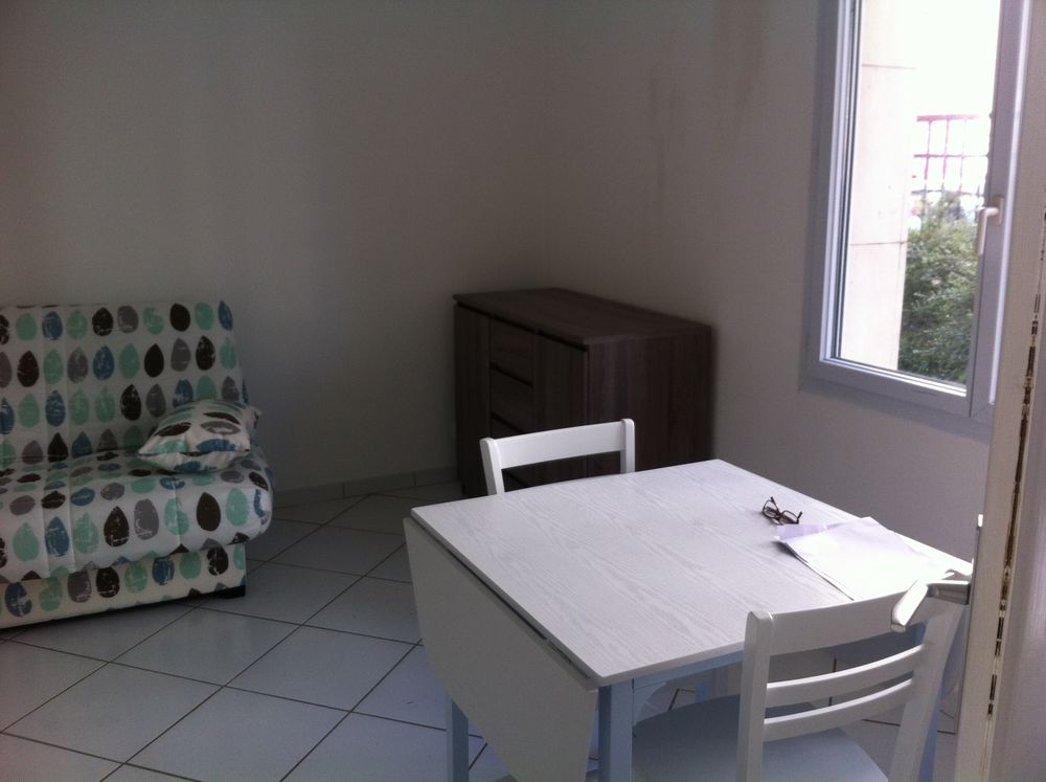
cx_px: 523
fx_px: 1056
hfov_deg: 52.7
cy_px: 391
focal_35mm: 35
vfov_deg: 40.6
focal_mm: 3.85
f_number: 2.8
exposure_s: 1/60
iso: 100
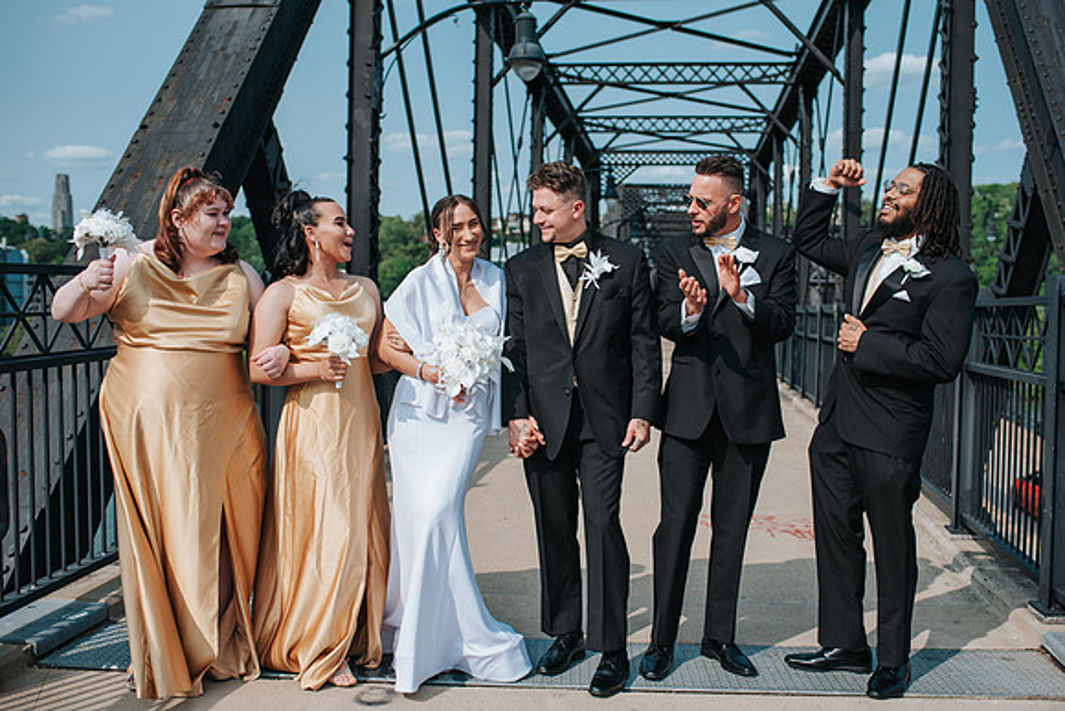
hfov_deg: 51.9
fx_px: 1095
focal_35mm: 37
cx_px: 557
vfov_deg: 36.0
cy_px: 355
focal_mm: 35
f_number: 3.2
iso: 100
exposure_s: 1/1600
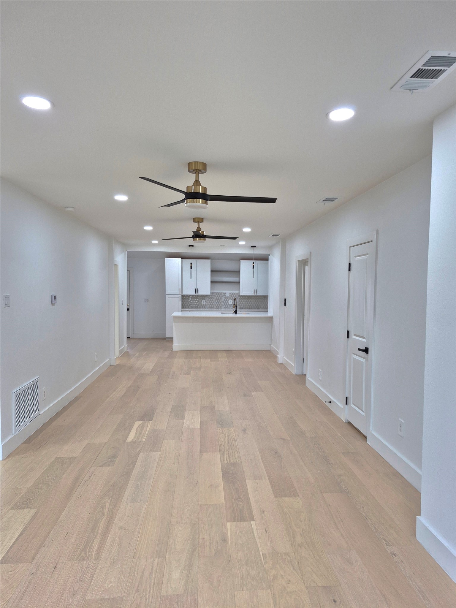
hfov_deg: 58.9
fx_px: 404
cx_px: 228
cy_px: 304
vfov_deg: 73.9
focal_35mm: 23
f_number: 1.8
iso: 125
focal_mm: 5.4
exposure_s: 1/120
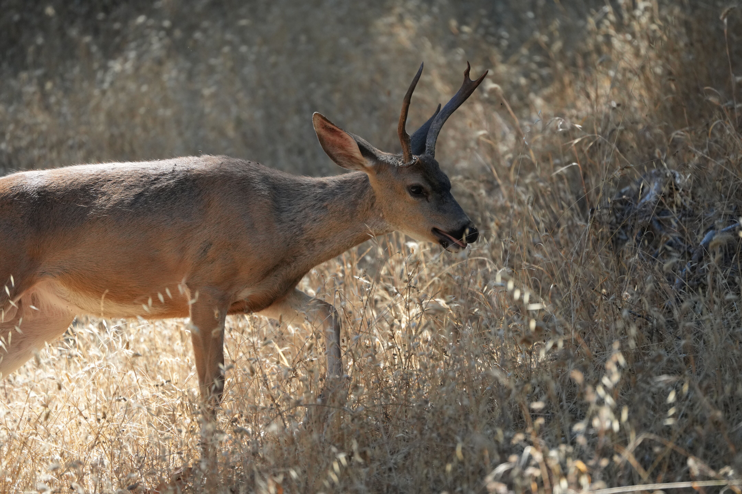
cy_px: 247
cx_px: 371
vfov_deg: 3.4
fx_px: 8244
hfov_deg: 5.2
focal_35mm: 400
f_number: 6.3
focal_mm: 400
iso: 1600
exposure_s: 1/1250
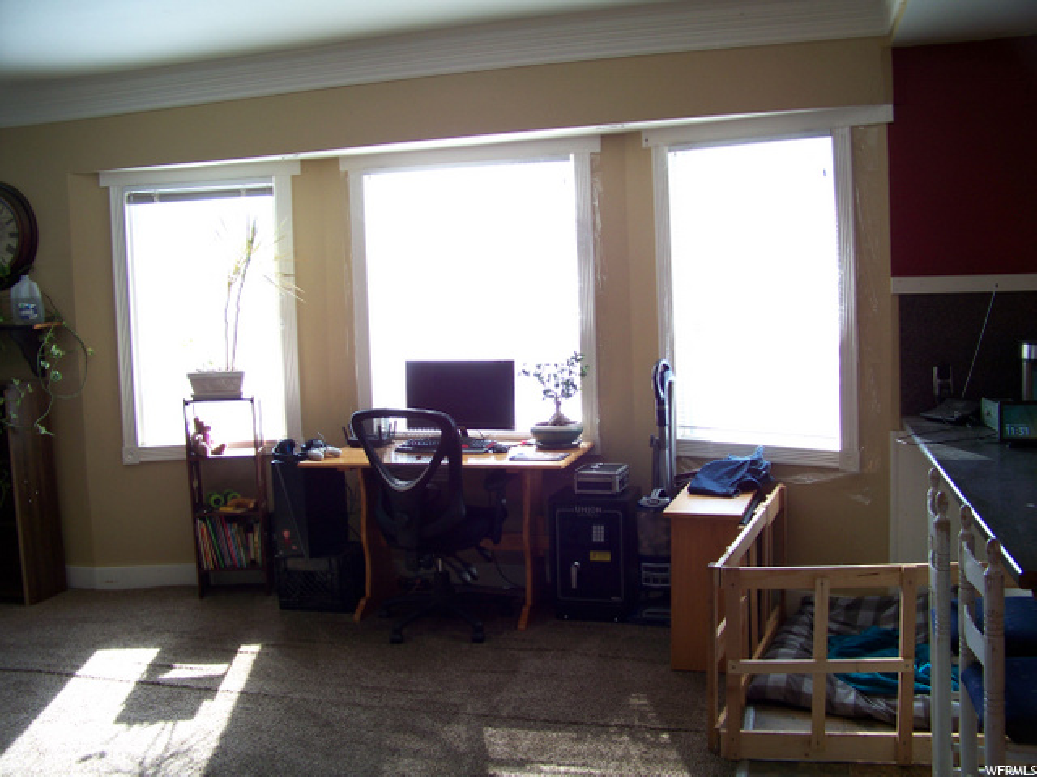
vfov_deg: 42.9
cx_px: 518
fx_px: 989
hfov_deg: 55.4
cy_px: 388
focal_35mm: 33
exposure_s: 1/100
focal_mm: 5.85
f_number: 2.8
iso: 64
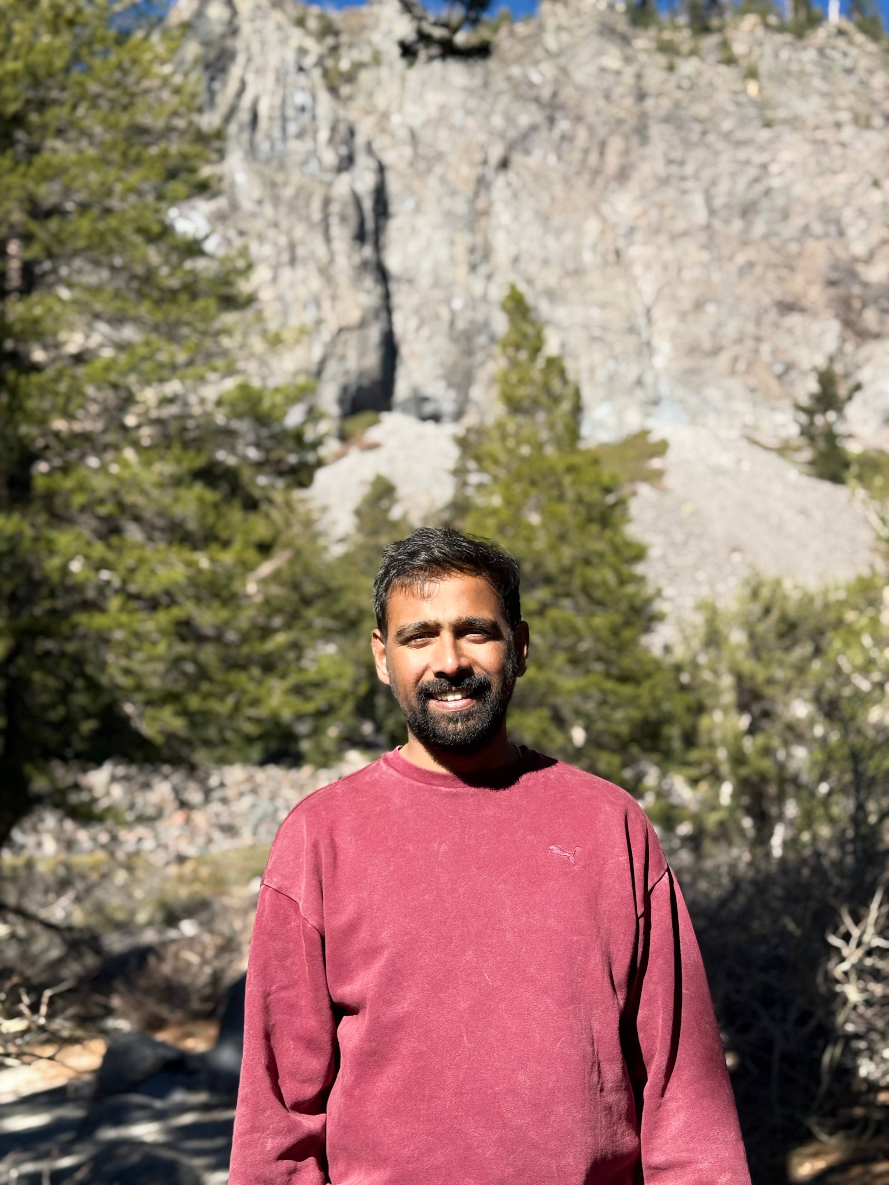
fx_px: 1644
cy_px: 592
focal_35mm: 48
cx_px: 444
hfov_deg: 30.3
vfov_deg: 39.7
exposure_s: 1/2865
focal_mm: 6.76
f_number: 1.78
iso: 80
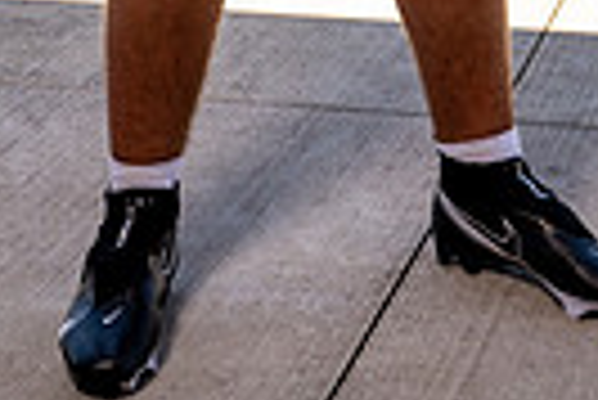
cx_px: 301
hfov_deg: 17.3
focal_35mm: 118
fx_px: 1962
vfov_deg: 10.3
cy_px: -512
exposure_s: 1/125
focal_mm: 35
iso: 100
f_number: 8
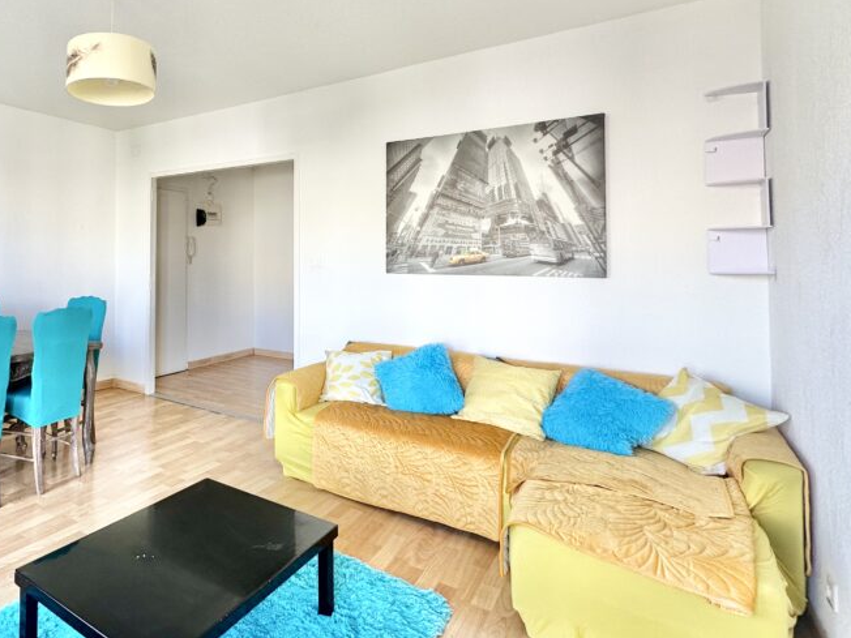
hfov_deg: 70.2
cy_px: 243
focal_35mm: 22
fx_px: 541
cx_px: 193
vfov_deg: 60.3
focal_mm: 2.22
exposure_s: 1/99
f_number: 2.2
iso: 80
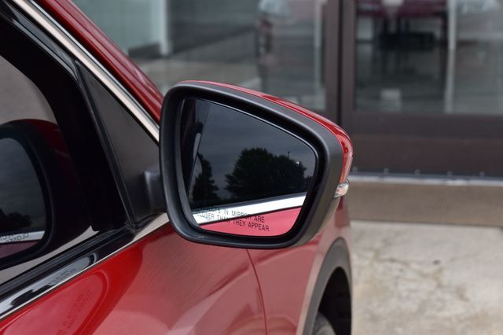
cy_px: 168
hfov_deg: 24.6
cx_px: 252
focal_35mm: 82
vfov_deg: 16.5
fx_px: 1152
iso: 400
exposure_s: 1/60
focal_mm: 55
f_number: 8
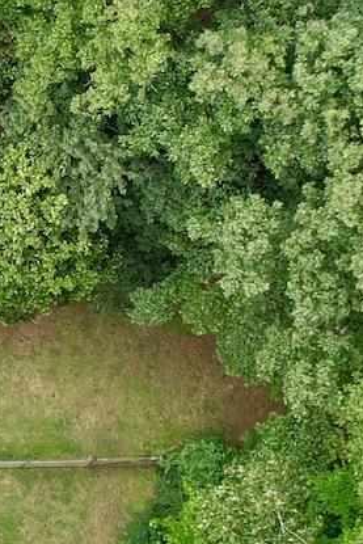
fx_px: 1844
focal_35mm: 122
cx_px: -343
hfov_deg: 10.4
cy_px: 355
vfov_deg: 16.7
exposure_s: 1/240
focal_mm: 8.38
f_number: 2.8
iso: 100
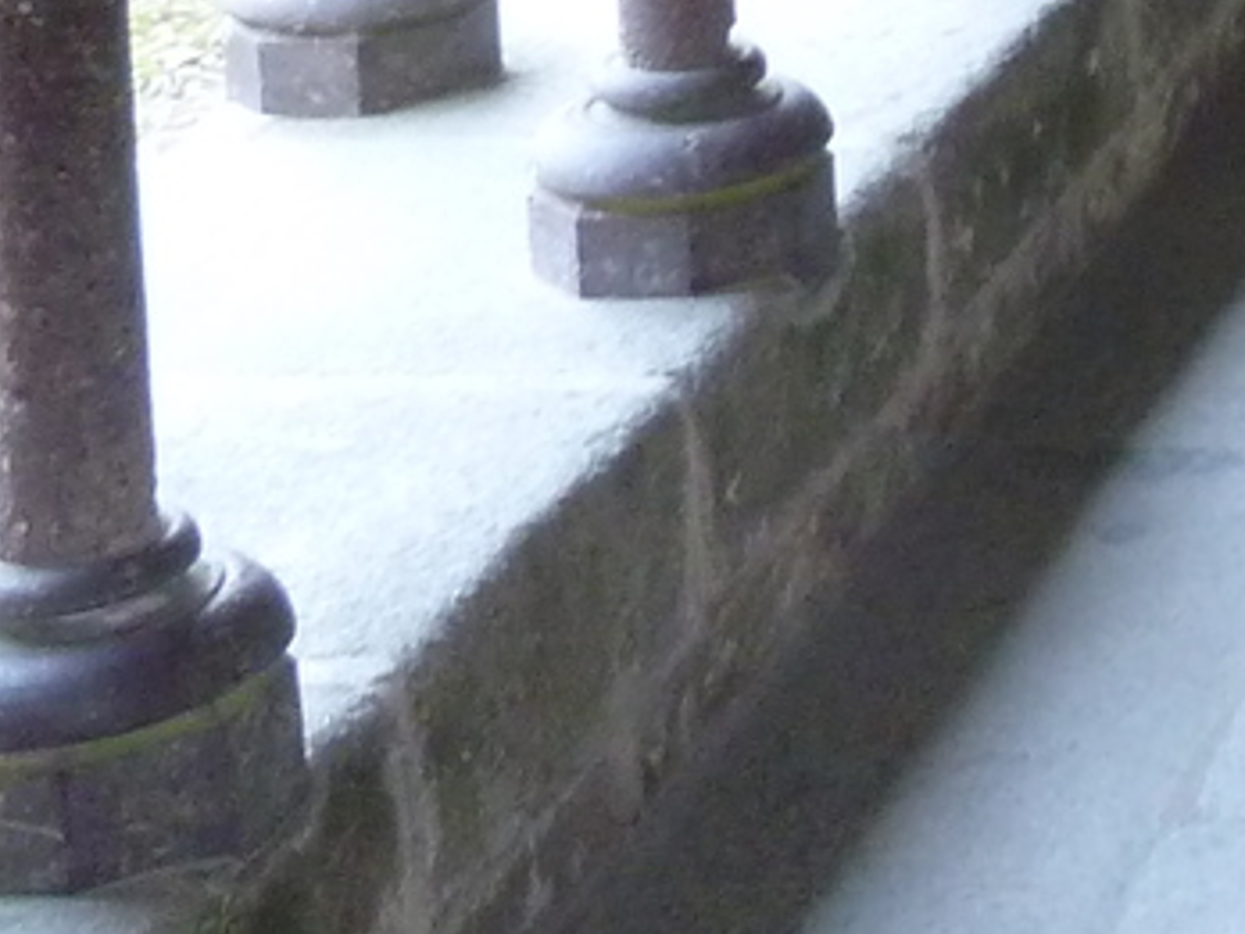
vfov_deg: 11.5
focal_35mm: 115
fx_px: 4136
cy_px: -966
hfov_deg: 14.8
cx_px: 2304
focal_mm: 4.1
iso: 250
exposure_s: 1/30
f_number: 3.3
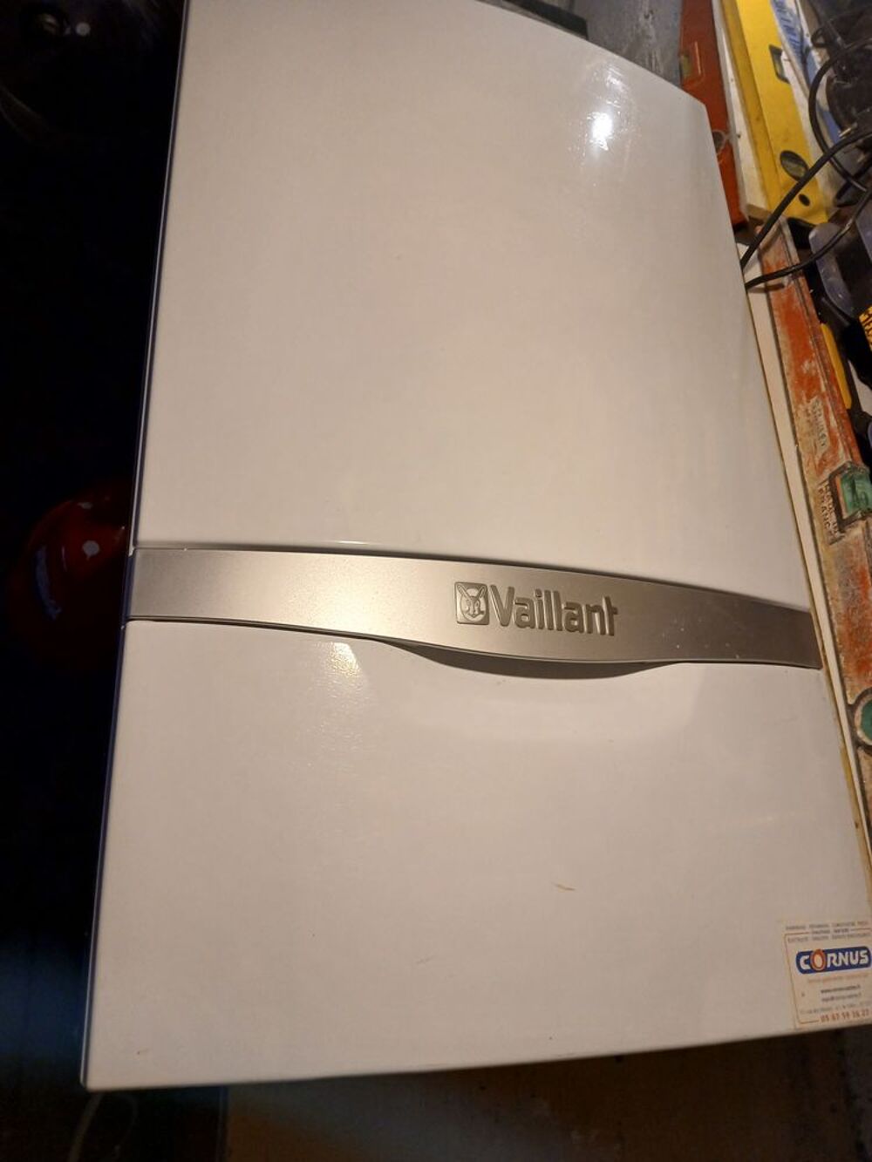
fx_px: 873
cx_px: 436
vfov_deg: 67.3
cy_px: 581
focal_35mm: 26
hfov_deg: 53.1
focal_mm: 3.98
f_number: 1.8
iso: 200
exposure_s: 1/50
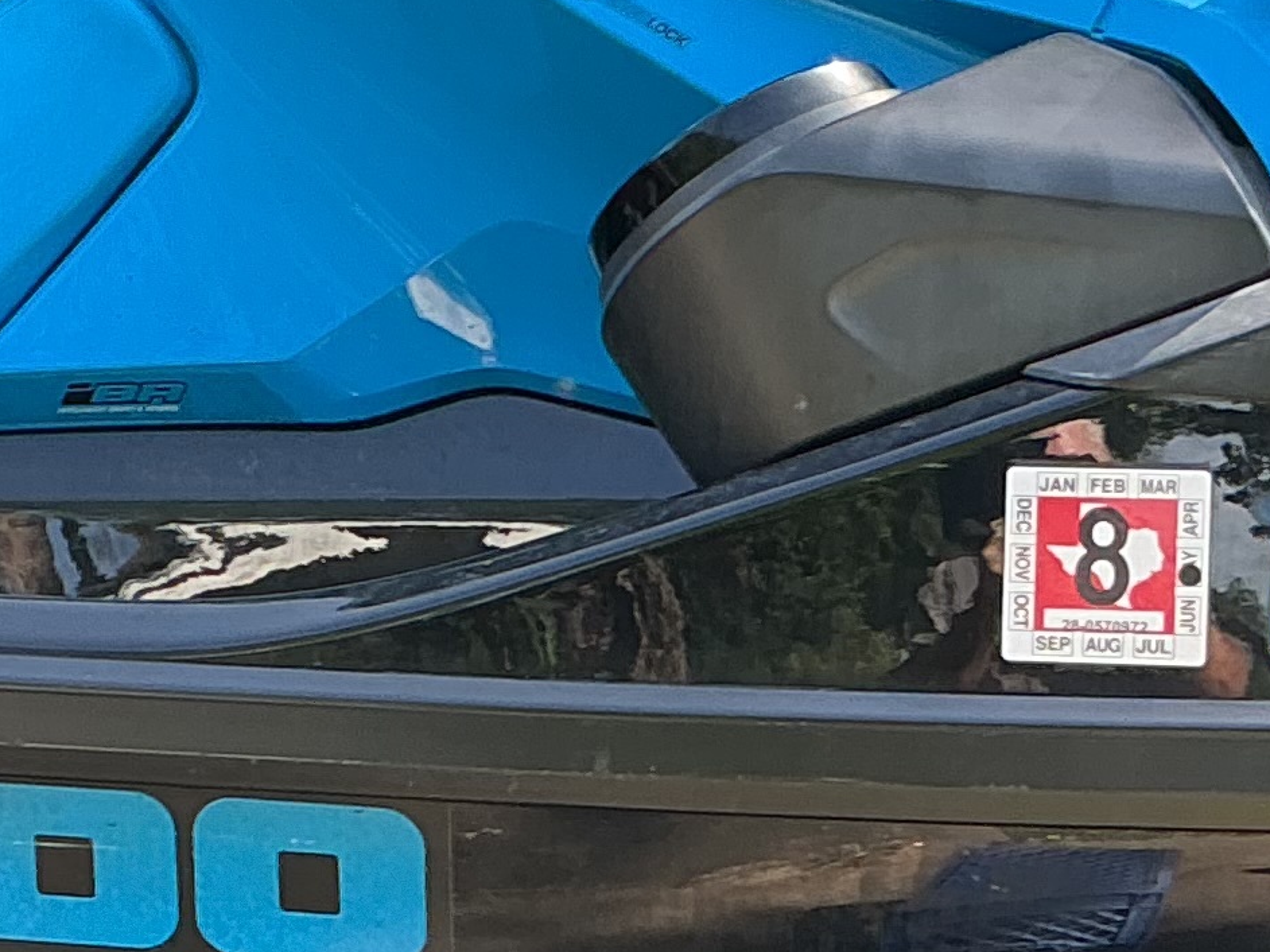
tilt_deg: -12.4
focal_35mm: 124
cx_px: -51
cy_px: 598
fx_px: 4549
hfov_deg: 15.6
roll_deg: +2.3
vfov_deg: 11.9
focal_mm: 3
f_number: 1.8
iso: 20
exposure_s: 1/120
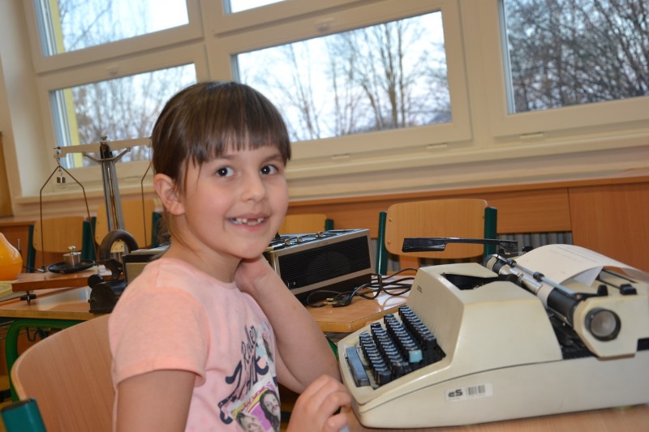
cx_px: 324
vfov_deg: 25.7
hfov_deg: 37.9
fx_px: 946
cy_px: 216
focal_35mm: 52
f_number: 4.5
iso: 400
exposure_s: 1/80
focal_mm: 35
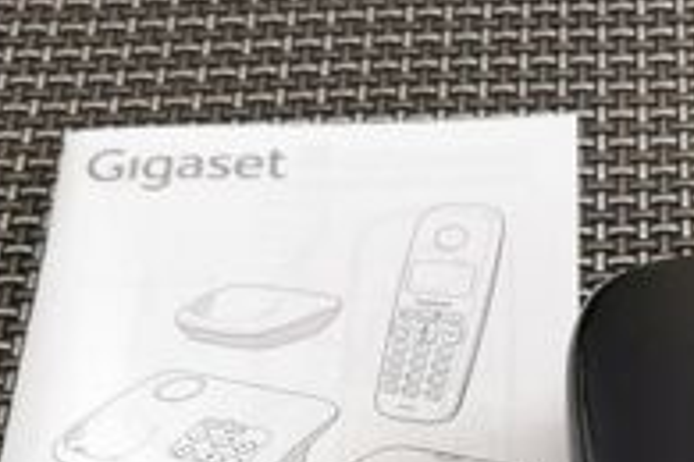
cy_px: 601
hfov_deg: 21.8
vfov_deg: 14.3
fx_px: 1773
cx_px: 573
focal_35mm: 92
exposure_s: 1/50
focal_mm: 5.56
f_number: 1.6
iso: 320
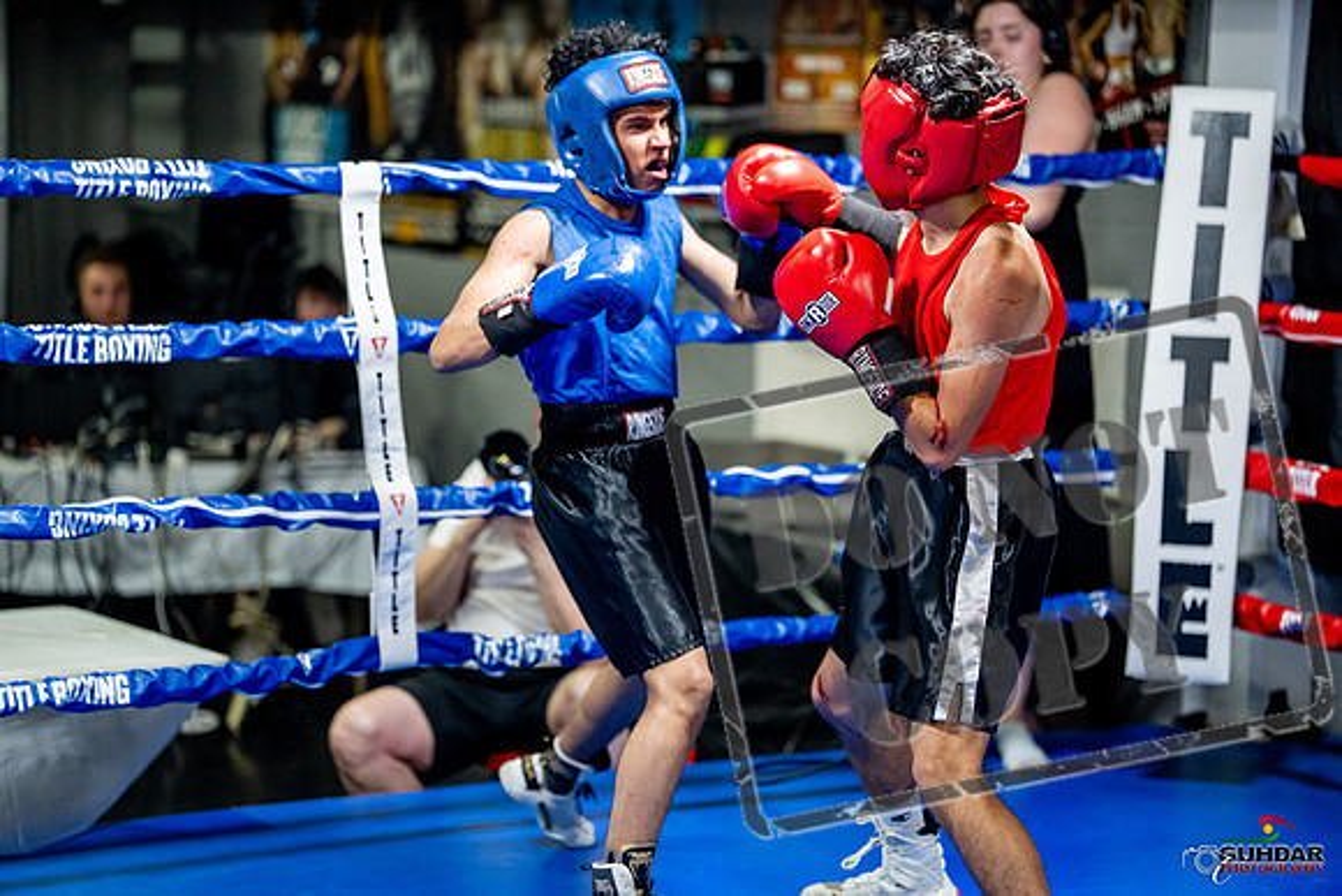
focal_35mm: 98
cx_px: 671
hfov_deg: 20.8
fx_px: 3654
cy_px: 448
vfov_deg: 14.0
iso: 4000
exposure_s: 1/800
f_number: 2
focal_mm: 98
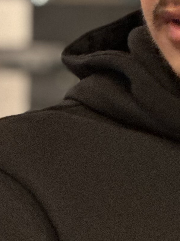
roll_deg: -1.8
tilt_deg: +1.7
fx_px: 2704
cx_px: 236
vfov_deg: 5.0
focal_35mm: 390
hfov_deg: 3.8
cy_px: -124
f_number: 2.8
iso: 400
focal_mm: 9
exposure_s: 1/17
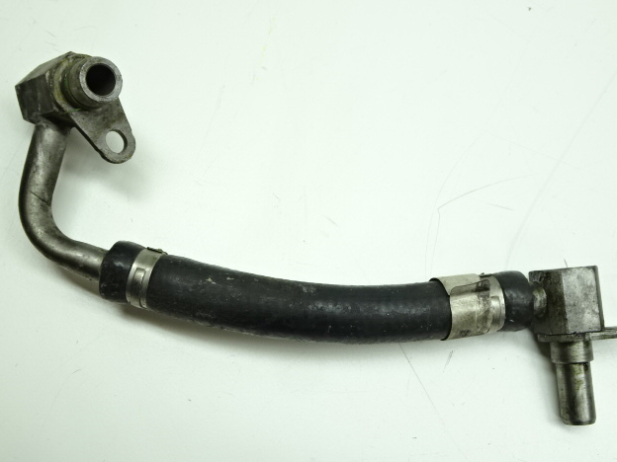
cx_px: 310
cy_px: 231
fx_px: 695
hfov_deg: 47.9
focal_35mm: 39
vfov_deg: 36.8
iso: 160
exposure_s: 1/40
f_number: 4
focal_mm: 6.56
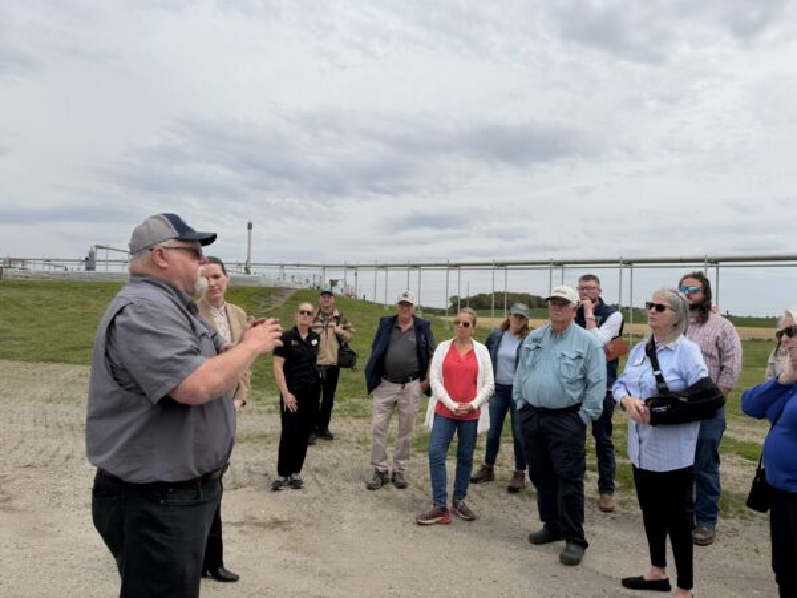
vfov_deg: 56.8
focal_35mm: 24
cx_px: 398
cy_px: 299
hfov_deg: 71.6
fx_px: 553
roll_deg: -1.3
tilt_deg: +2.7
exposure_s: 1/6711
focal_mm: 6.76
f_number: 1.78
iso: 80
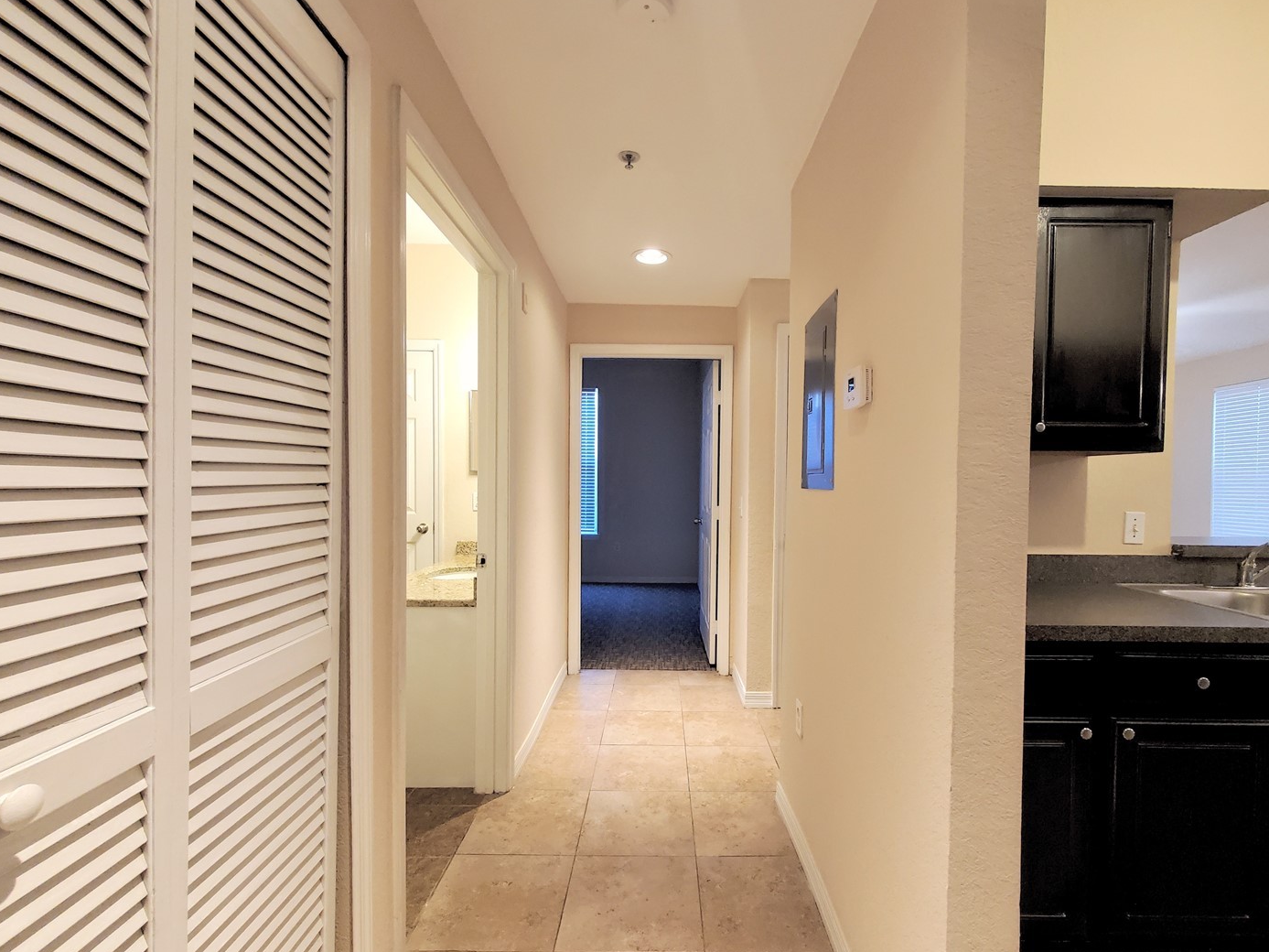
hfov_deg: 98.1
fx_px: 550
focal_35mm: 15
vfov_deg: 81.7
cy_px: 493
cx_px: 653
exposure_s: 1/59
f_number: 2.2
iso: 400
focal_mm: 1.8
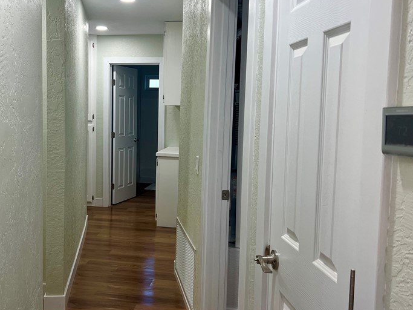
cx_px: 150
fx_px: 465
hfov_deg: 47.4
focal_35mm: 39
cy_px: 148
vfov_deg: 36.8
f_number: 1.5
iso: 100
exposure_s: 1/121
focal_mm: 5.7
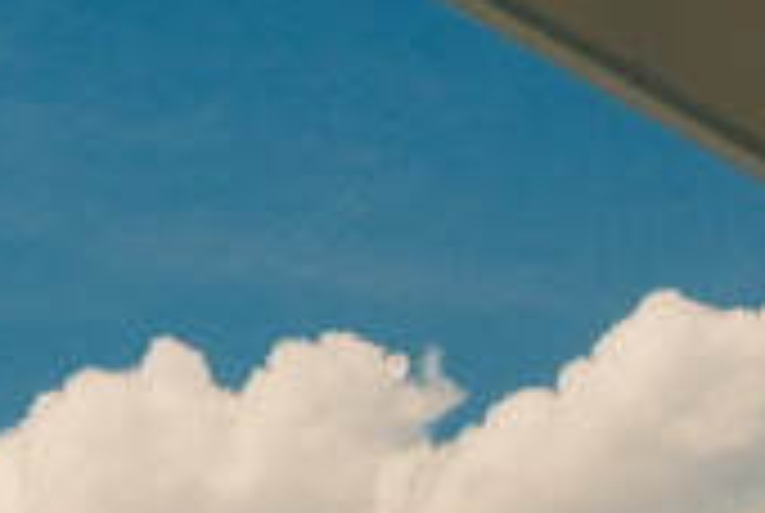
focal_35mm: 287
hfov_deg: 6.6
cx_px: -1359
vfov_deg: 4.7
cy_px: 1156
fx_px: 6109
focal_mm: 29.9
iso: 500
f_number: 5.6
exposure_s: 1/340
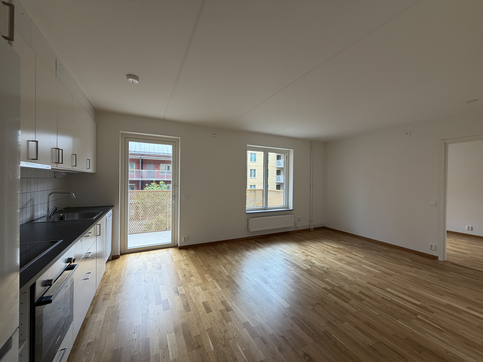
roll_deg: -0.5
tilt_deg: -0.8
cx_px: 242
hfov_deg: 102.1
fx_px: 195
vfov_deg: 85.7
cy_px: 181
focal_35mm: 14
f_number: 2.2
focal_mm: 2.22
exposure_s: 1/100
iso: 125
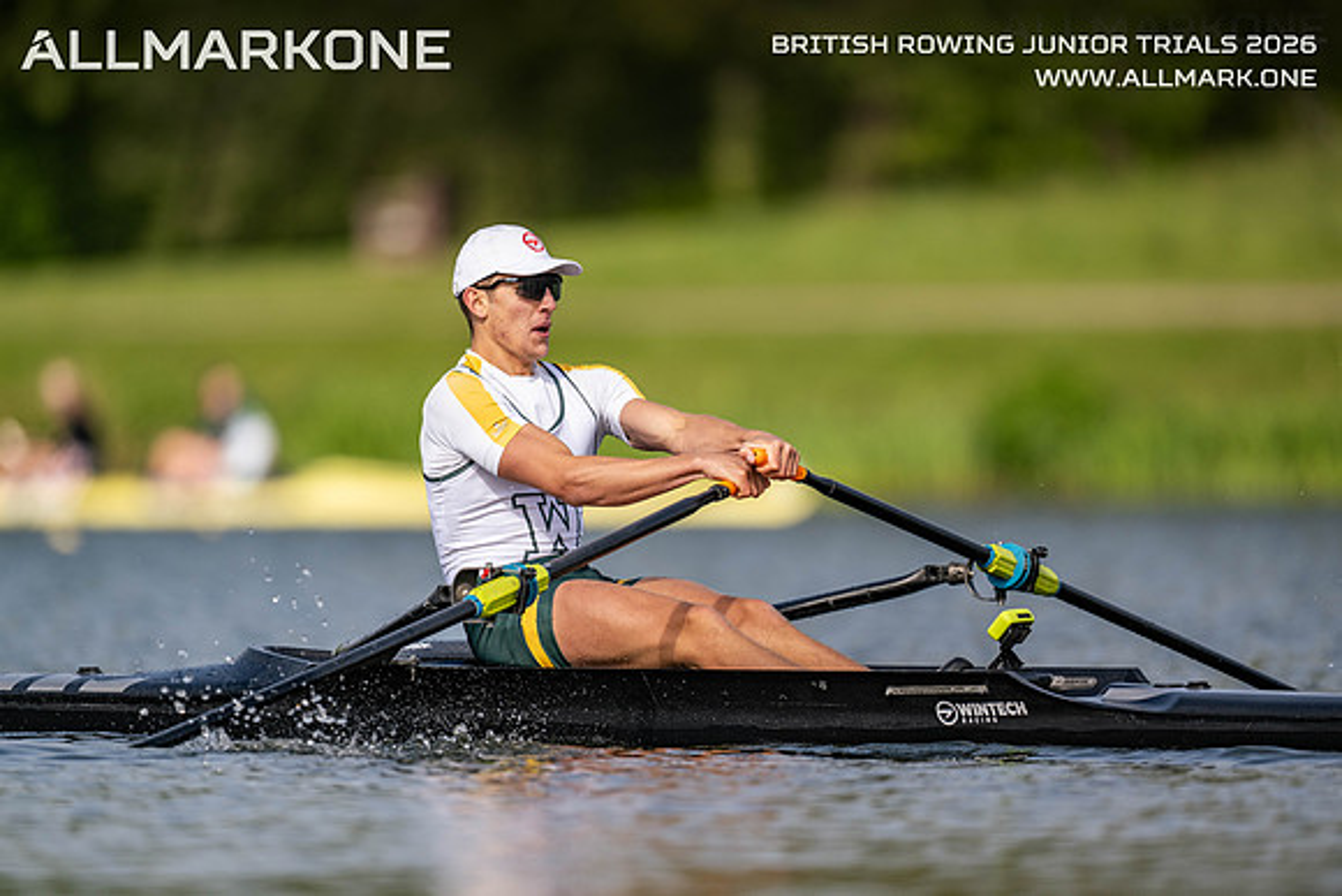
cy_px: 448
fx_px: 22371
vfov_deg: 2.3
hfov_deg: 3.4
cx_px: 671
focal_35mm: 600
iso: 280
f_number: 4
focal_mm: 600
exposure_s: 1/2500
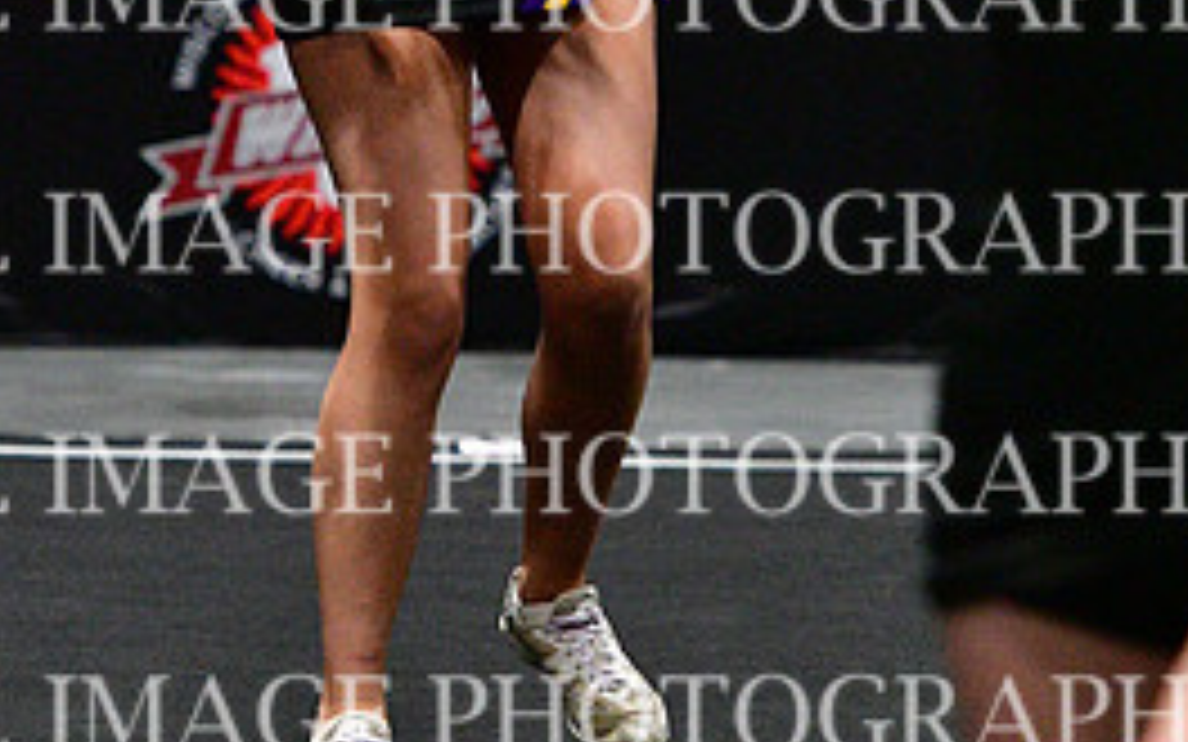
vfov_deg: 2.8
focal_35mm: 471
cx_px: 398
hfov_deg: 4.5
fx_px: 15249
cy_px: -130
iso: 5000
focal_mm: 140
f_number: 4
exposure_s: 1/400
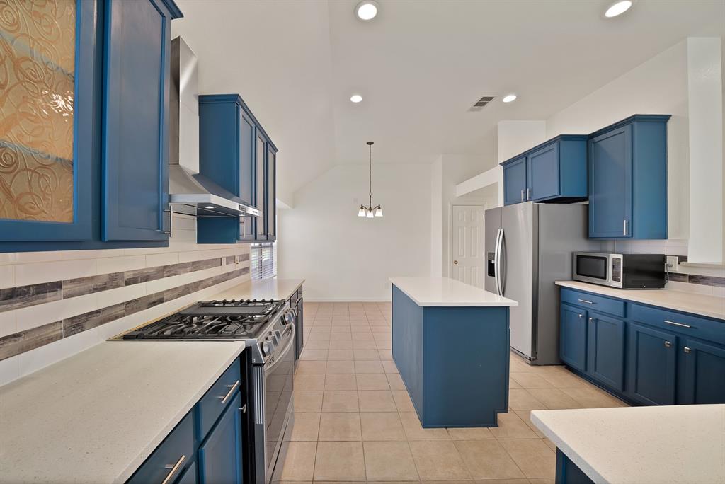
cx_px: 362
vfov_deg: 90.1
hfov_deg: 112.6
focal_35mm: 12
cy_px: 242
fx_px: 242
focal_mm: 12
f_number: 9
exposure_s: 1/6
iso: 640
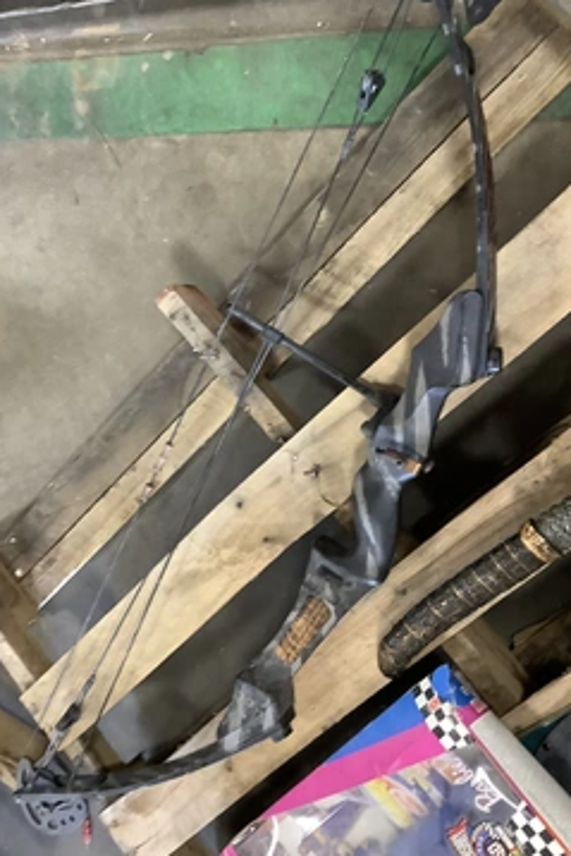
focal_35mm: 36
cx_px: 229
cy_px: 387
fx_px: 856
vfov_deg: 53.0
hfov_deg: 36.8
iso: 400
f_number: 2.4
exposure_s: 1/30
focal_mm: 3.3
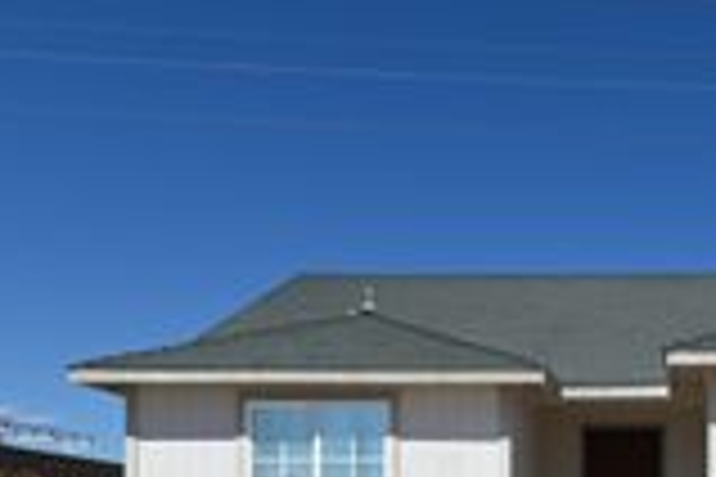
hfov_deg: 30.2
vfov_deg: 20.6
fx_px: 1253
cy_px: 524
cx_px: 675
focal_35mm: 63
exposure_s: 1/640
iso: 100
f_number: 9
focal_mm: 20
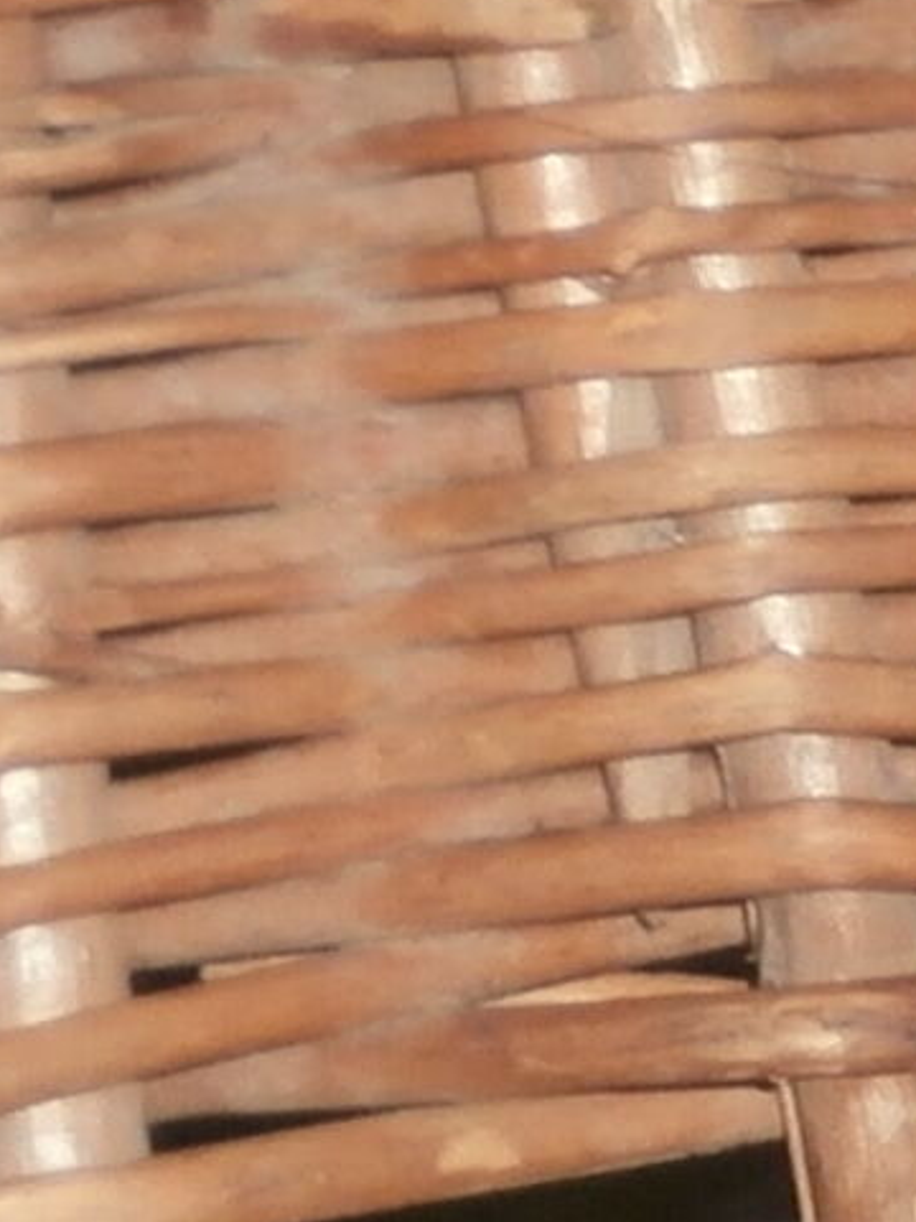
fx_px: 12807
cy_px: 1734
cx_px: 1644
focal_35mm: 363
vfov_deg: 5.4
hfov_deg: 4.1
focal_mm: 12.1
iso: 200
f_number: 4.7
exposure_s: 1/40
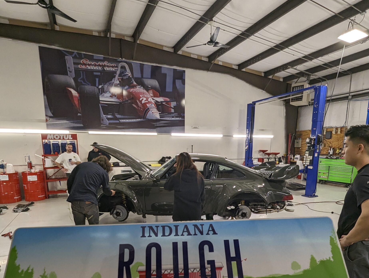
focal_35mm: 18
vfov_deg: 70.0
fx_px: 192
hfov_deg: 87.7
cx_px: 182
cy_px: 181
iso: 176
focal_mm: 1.95
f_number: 2.2
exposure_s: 1/120
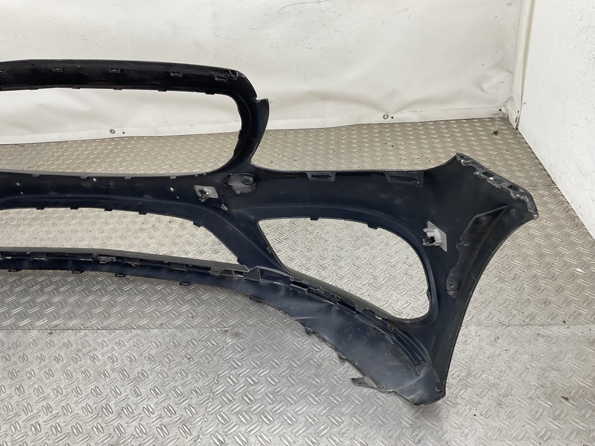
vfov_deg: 48.2
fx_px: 498
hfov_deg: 61.7
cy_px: 223
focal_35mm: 29
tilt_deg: -33.0
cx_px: 298
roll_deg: +7.9
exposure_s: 1/120
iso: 32
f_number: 1.8
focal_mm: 3
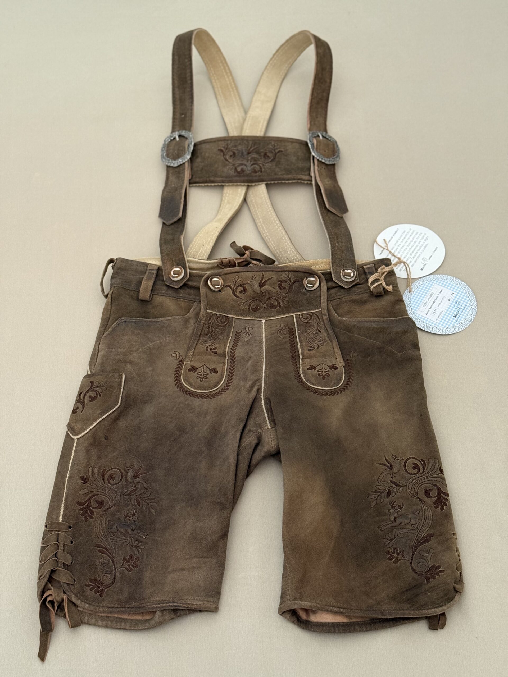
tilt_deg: -55.4
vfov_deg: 39.7
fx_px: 939
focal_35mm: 48
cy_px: 338
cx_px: 254
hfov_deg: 30.3
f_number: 1.78
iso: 250
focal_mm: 6.76
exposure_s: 1/41
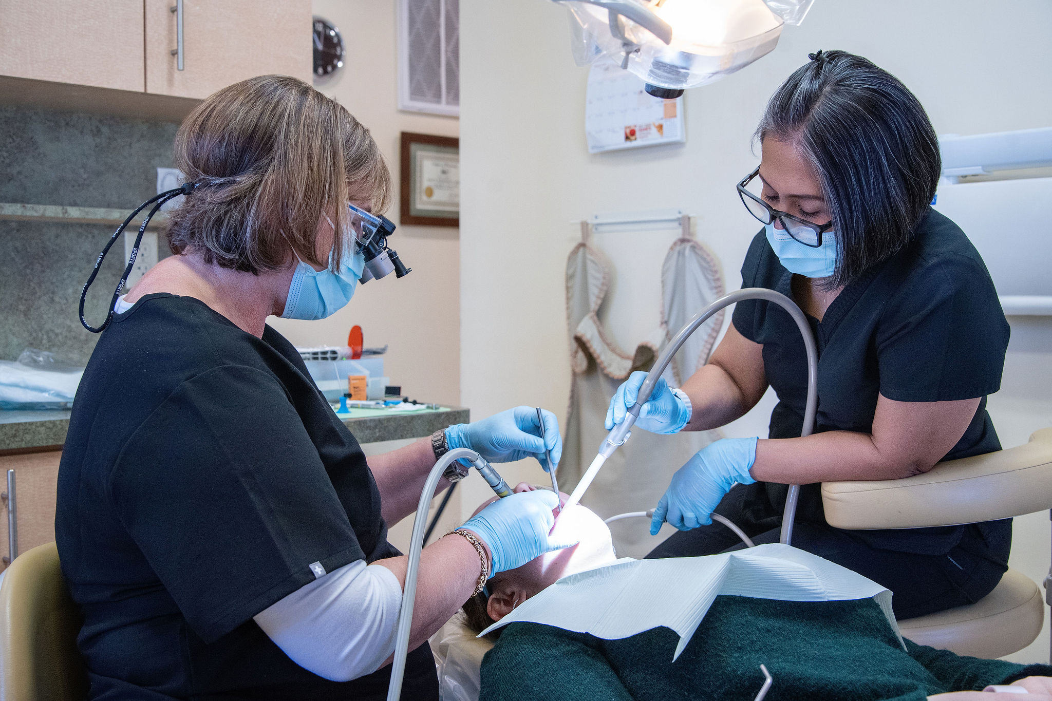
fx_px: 1169
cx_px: 526
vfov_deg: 33.4
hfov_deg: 48.5
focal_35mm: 40
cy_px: 350
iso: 3200
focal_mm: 40
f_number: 5.6
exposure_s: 1/160
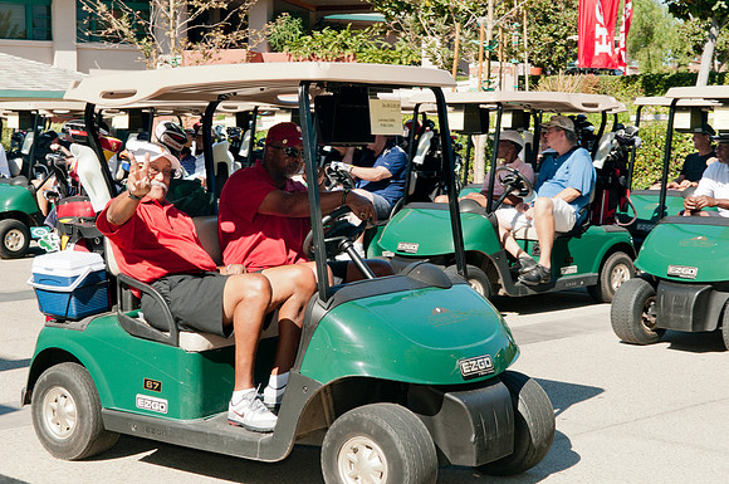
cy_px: 242
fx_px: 1365
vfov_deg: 20.1
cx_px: 364
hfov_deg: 29.9
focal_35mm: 68
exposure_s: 1/200
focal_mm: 45
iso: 400
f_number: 9
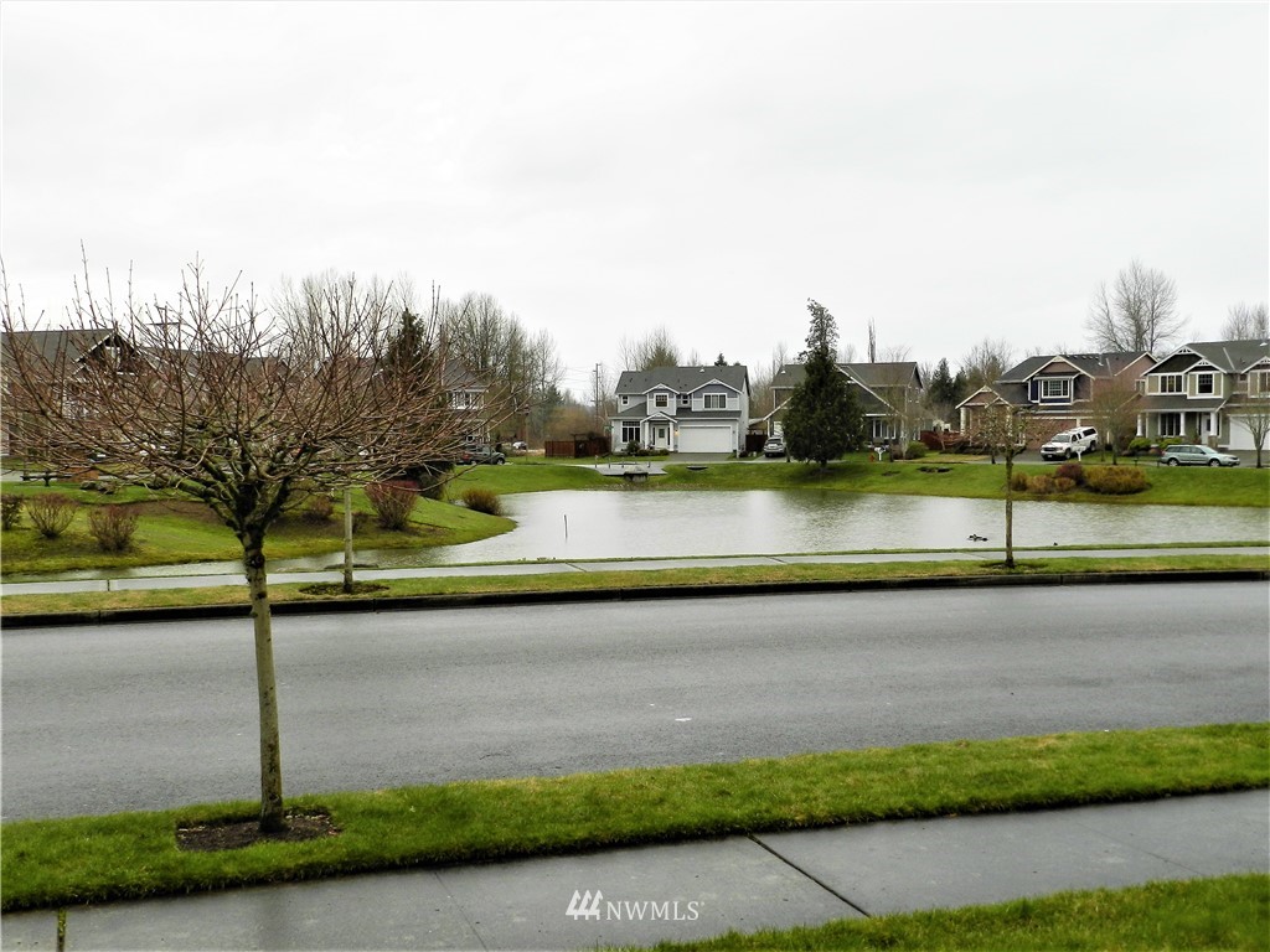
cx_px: 635
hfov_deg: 49.0
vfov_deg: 37.7
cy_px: 476
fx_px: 1394
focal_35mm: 38
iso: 160
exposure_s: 1/100
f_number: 4
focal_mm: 6.7
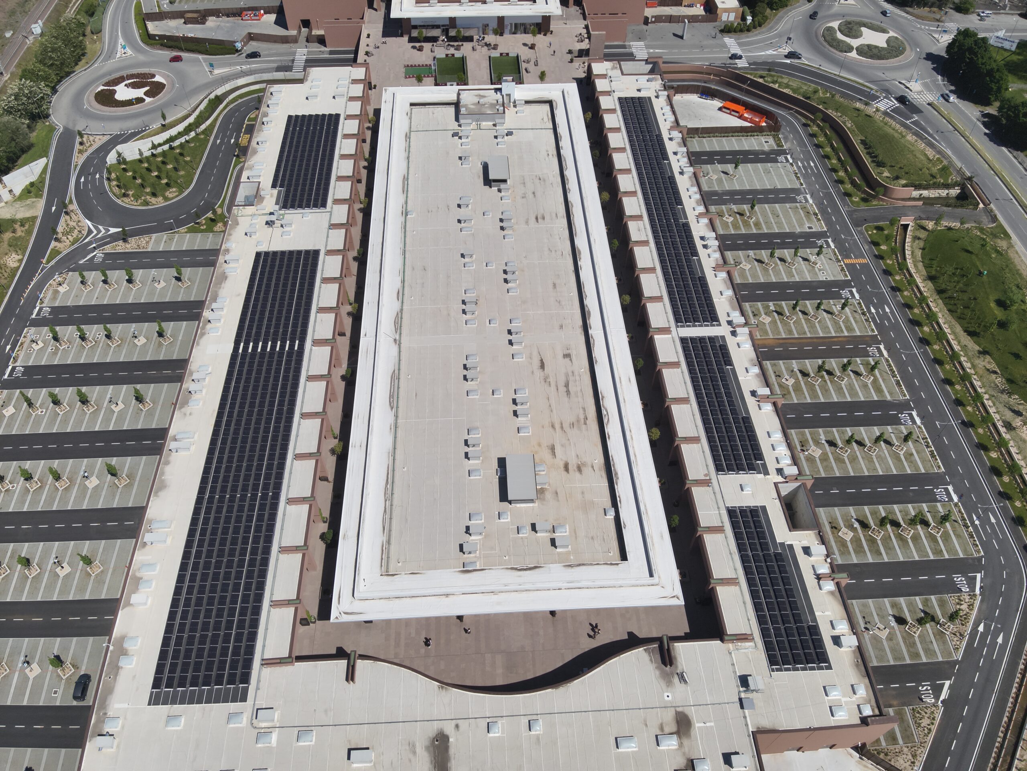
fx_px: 712
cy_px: 386
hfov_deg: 71.6
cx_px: 514
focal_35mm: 24
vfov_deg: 56.8
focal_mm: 4.4
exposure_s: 1/2000
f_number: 2.8
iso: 100
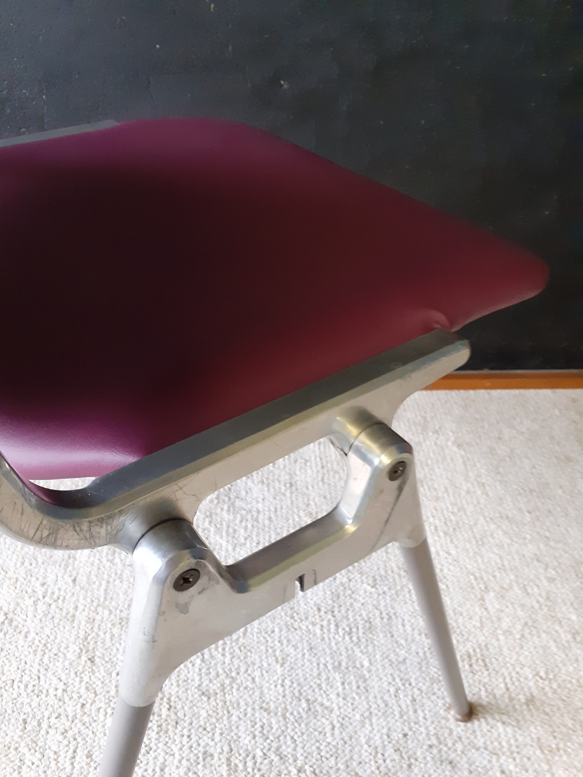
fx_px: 606
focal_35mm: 27
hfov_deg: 51.4
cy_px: 388
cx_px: 292
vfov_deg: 65.3
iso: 320
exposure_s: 1/25
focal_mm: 3.6
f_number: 1.9
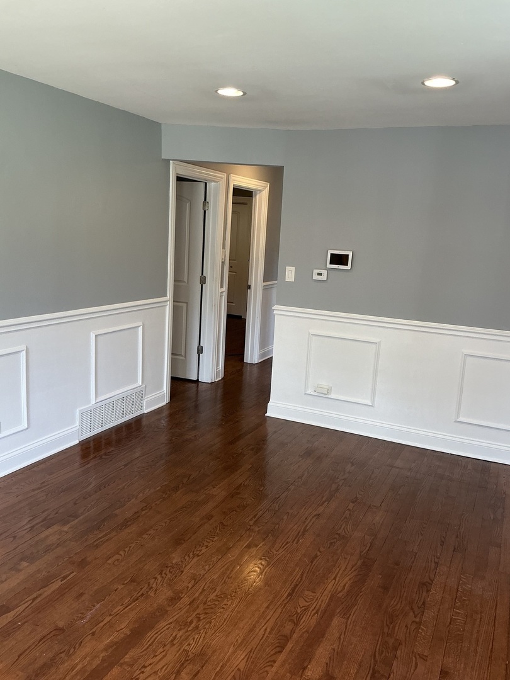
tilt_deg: -11.6
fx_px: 550
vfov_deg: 63.4
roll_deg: -3.0
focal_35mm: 28
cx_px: 255
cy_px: 340
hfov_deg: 49.7
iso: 64
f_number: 1.8
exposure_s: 1/100
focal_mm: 3
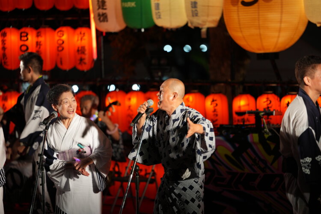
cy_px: 107
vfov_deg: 9.1
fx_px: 1337
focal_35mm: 150
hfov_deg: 13.7
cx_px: 160
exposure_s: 1/250
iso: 250
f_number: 2
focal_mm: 150
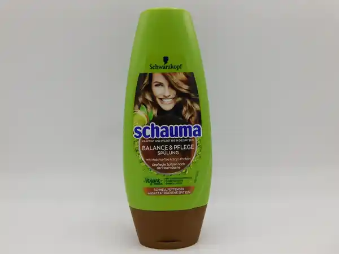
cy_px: 127
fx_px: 225
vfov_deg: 58.9
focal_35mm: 23
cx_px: 170
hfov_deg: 73.9
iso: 125
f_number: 3
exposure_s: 1/320
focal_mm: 4
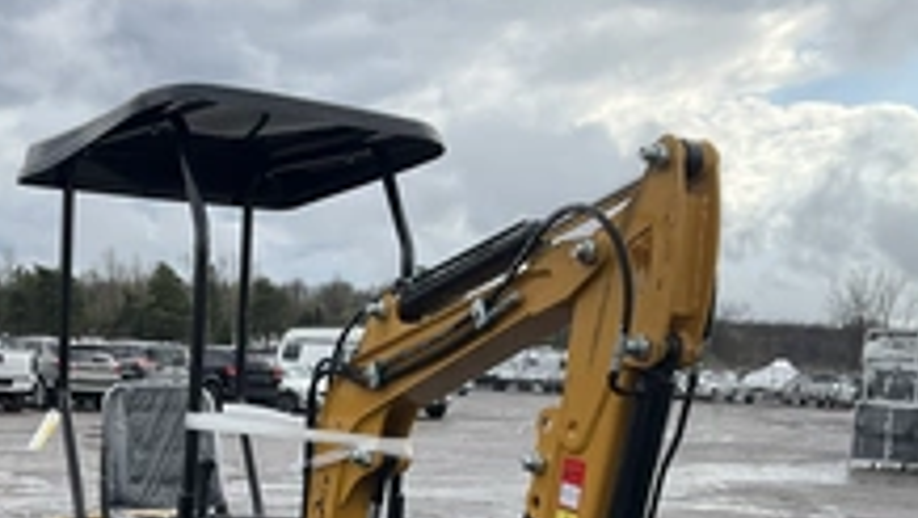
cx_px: 316
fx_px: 1413
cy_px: 569
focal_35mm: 58
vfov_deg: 19.9
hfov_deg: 35.7
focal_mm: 3
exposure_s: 1/1144
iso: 25
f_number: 1.8
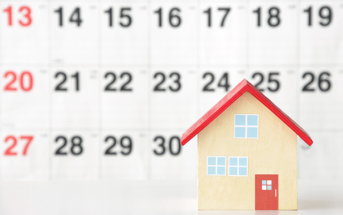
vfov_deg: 5.1
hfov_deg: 8.2
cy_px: 112
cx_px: 171
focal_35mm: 256
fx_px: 2393
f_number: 11
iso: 640
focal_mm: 250
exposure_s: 1/50
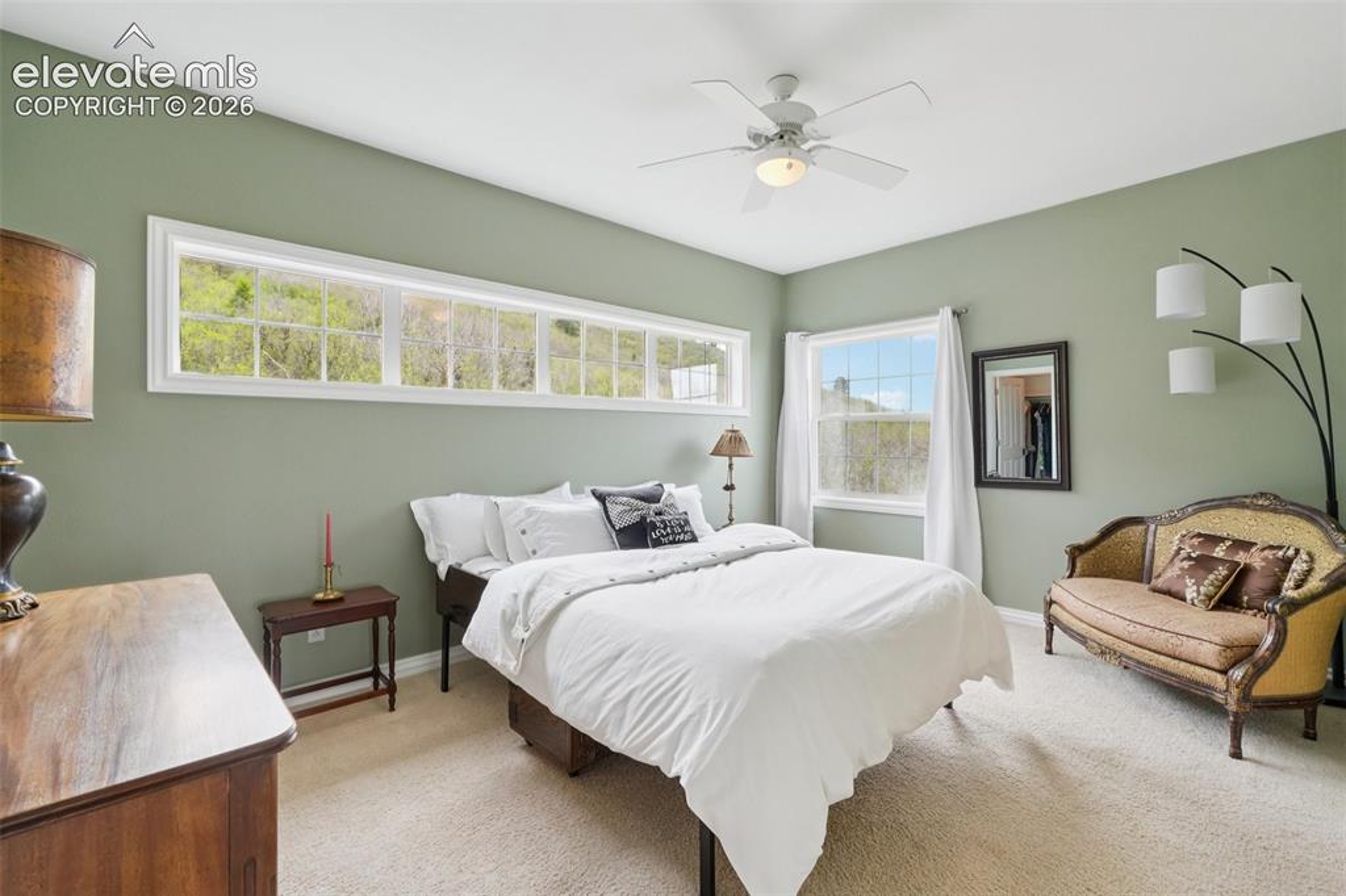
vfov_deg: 77.3
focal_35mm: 15
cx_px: 673
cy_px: 448
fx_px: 561
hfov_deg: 100.4
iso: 800
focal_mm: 10
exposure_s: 1/15
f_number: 8
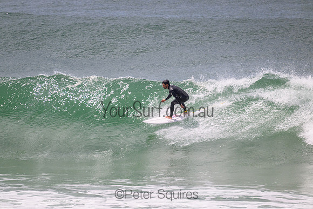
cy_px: 104
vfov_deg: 1.7
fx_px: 6957
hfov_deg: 2.6
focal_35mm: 800
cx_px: 156
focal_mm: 800
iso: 800
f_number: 11
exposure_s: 1/2000
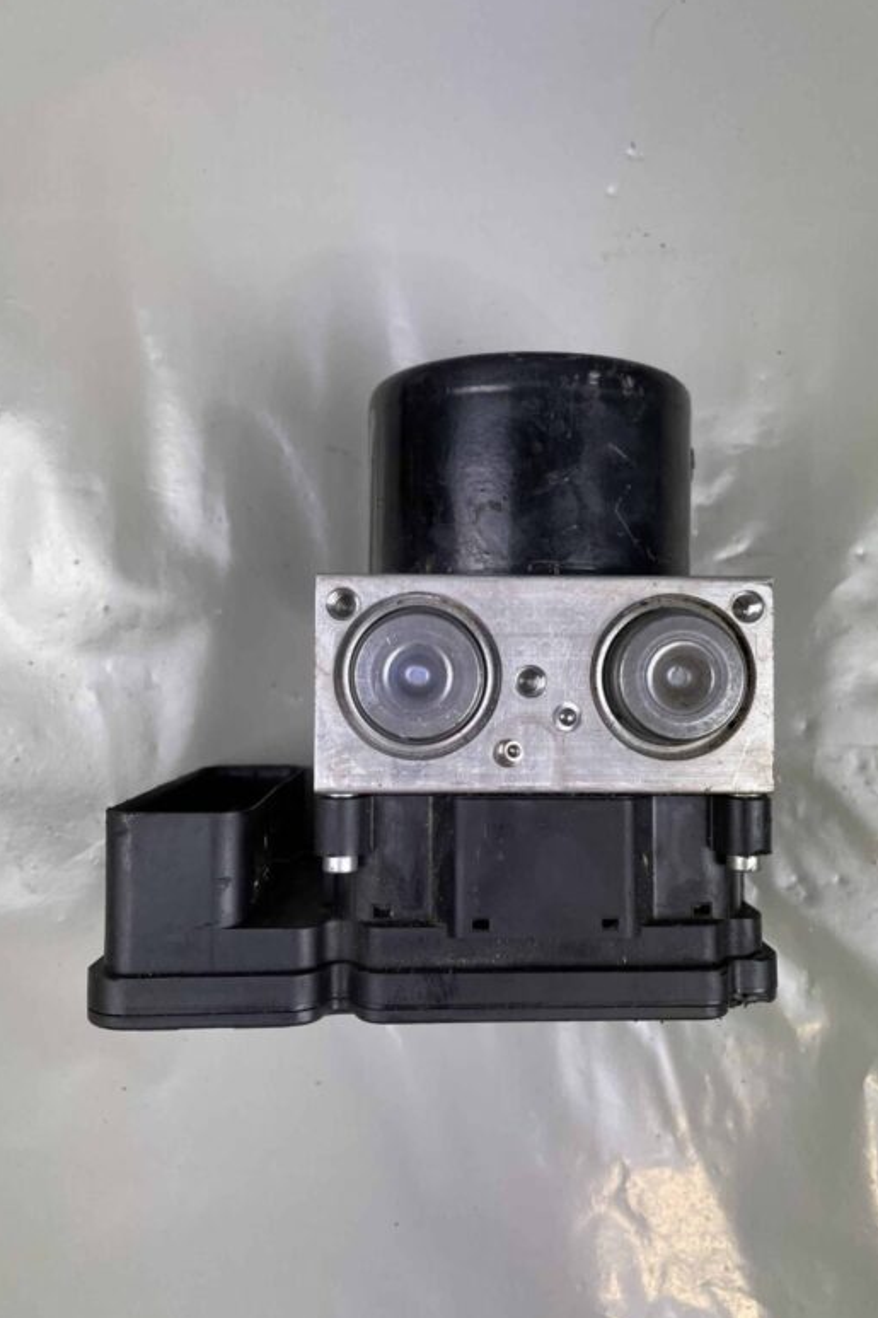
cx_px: 474
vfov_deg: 65.5
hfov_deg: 46.3
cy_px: 660
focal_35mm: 28
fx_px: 1025
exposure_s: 1/100
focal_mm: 4.2
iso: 40
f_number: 1.6
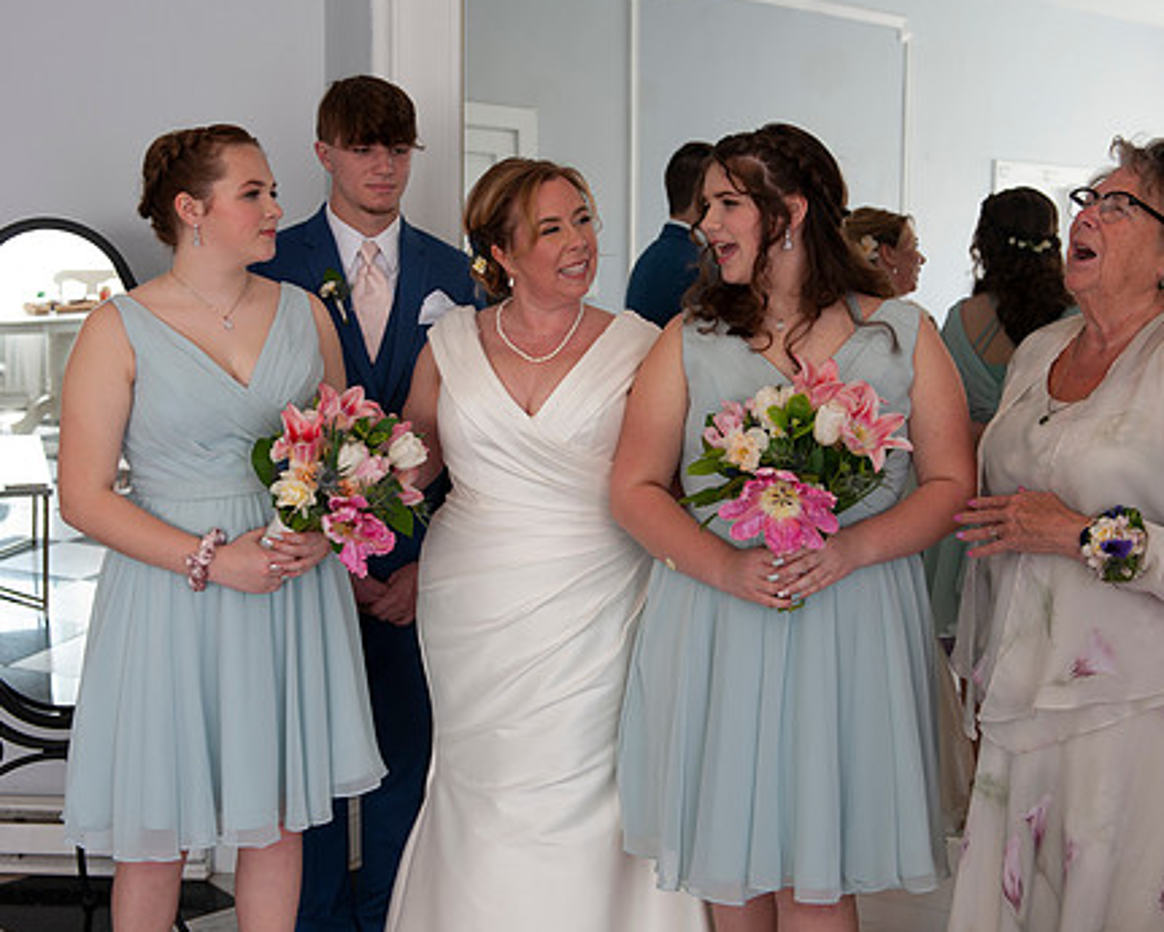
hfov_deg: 38.8
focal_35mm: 48
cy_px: 443
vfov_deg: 31.5
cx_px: 589
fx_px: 1654
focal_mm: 38
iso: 125
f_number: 4
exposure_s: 1/60
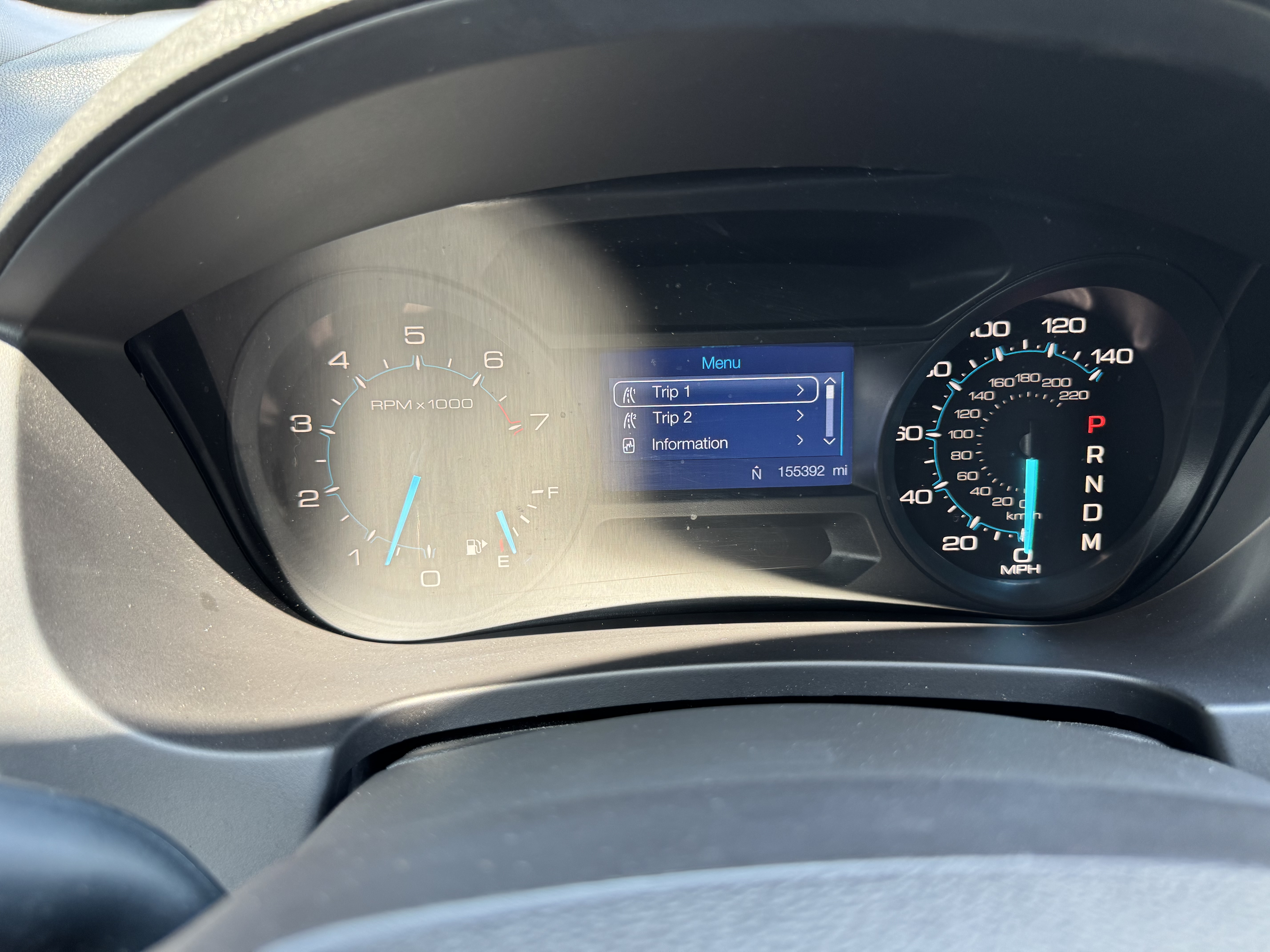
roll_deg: -0.2
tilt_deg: -33.1
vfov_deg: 56.8
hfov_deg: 71.6
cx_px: 635
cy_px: 476
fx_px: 881
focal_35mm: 24
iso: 125
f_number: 1.78
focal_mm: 6.76
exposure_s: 1/100
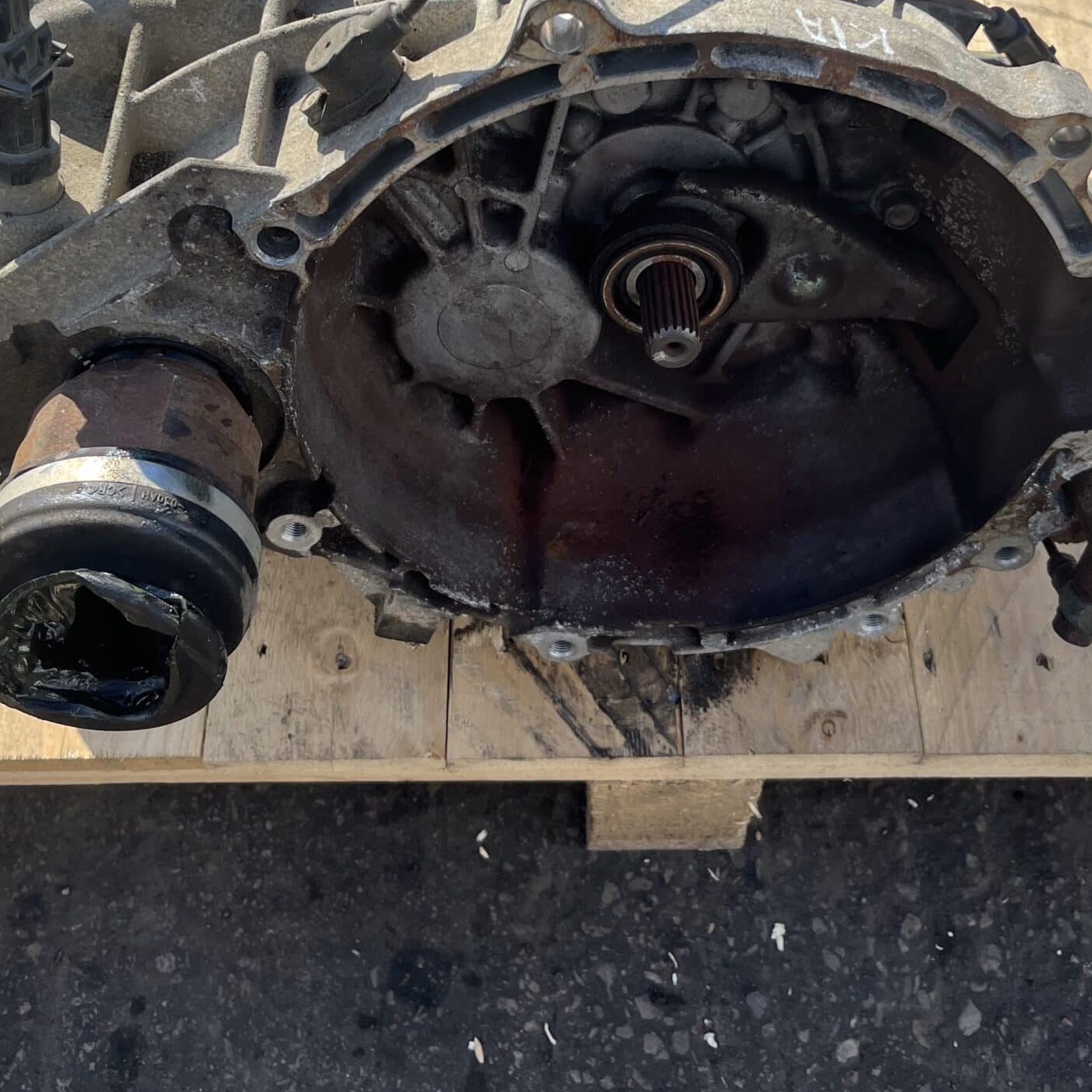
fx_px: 1499
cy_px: 242
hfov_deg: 40.0
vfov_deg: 38.7
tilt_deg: -55.9
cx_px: 560
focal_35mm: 42
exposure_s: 1/1238
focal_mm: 5.1
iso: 50
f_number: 1.6
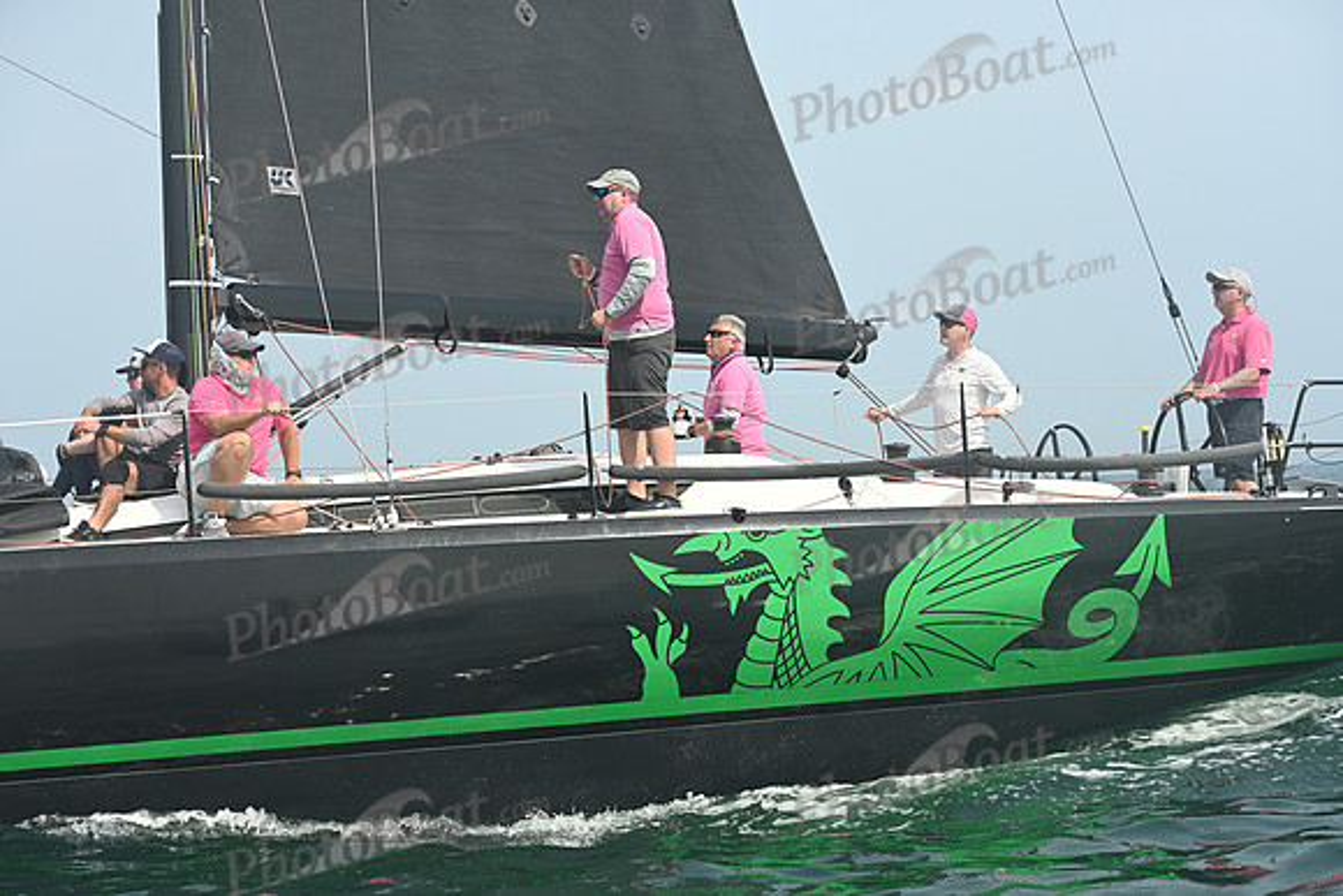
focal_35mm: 82
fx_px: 3060
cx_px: 672
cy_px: 448
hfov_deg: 24.8
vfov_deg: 16.7
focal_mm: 82
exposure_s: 1/1250
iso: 320
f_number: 6.3
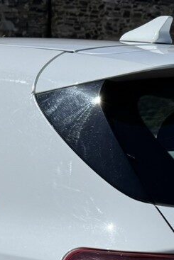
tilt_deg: -19.0
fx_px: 739
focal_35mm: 102
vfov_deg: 18.2
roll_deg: +1.0
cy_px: 364
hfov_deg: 13.3
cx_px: 14
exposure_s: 1/10417
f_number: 1.78
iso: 80
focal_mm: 6.76
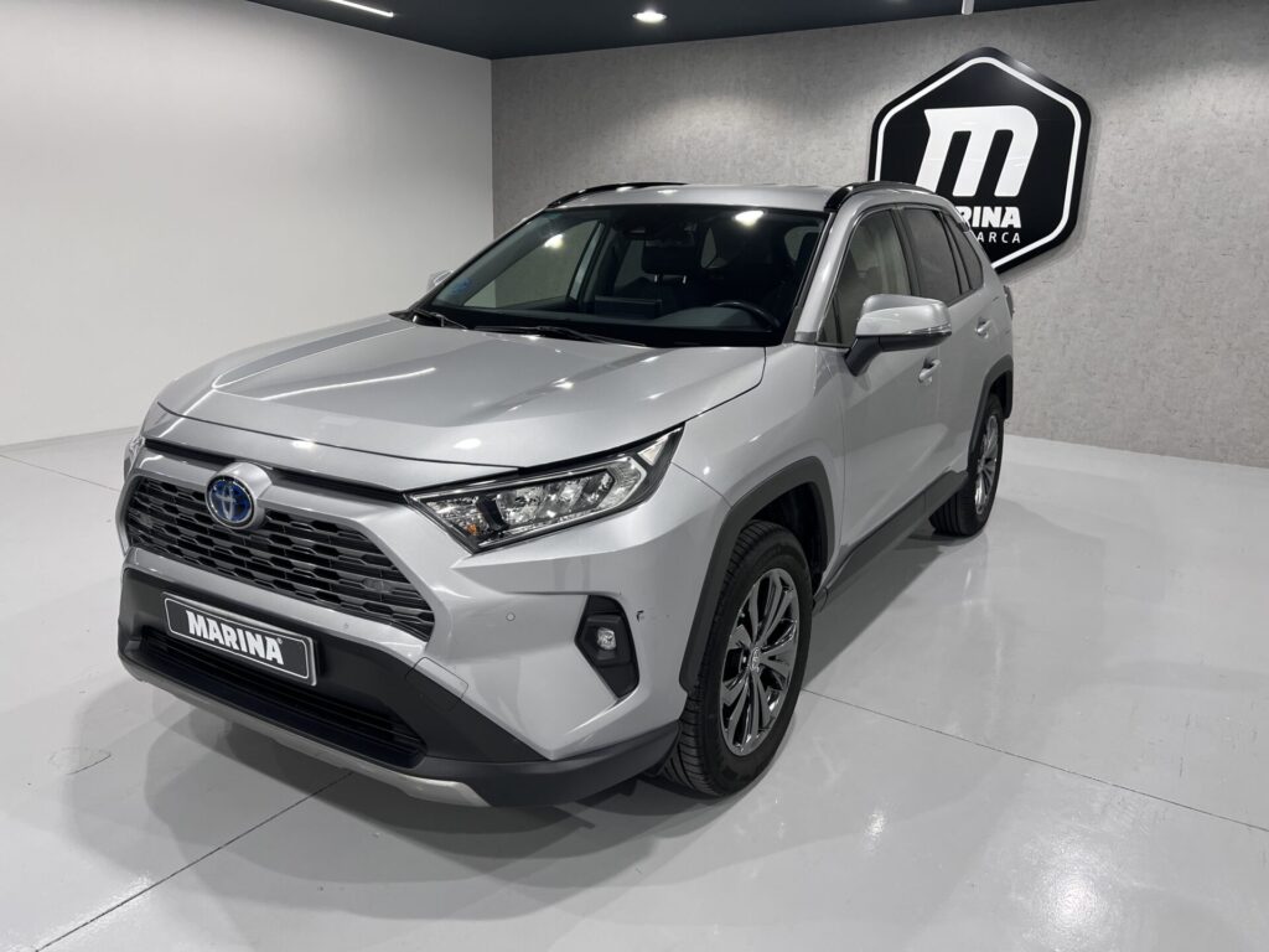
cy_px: 476
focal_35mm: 26
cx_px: 634
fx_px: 953
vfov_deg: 53.1
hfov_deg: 67.3
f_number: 1.5
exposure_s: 1/100
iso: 125
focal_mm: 5.7
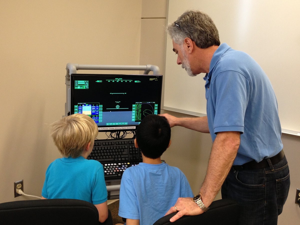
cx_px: 150
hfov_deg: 55.4
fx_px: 286
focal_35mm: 33
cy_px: 112
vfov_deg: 42.9
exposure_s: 1/20
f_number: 2.4
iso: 125
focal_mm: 4.13
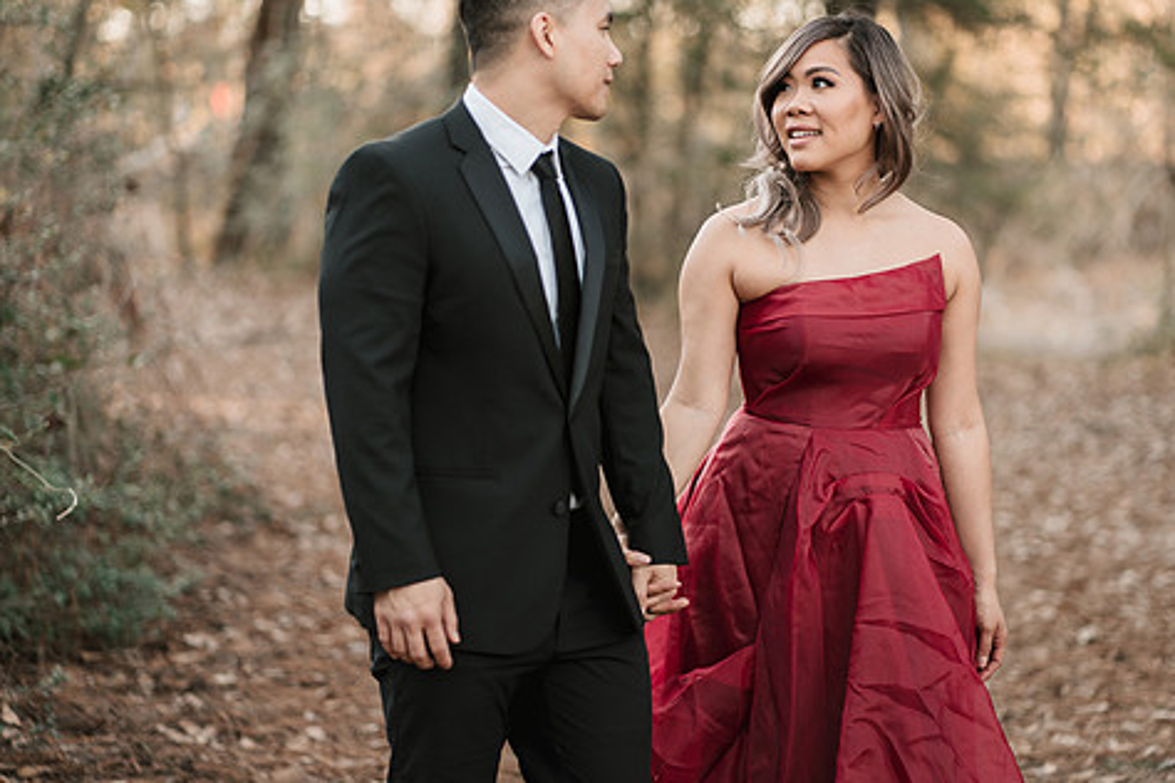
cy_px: 313
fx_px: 3394
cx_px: 617
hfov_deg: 19.6
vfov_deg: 13.2
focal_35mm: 104
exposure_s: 1/200
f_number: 1.8
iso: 250
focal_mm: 85
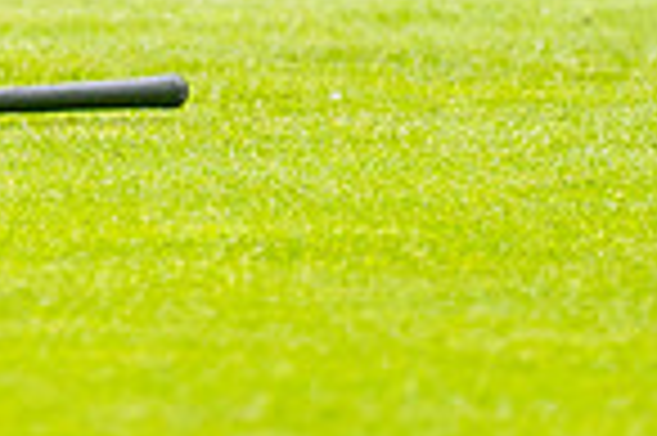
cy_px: -418
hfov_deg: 1.2
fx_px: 32594
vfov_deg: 0.8
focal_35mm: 1788
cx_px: -436
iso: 320
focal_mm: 300
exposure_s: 1/2000
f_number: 4
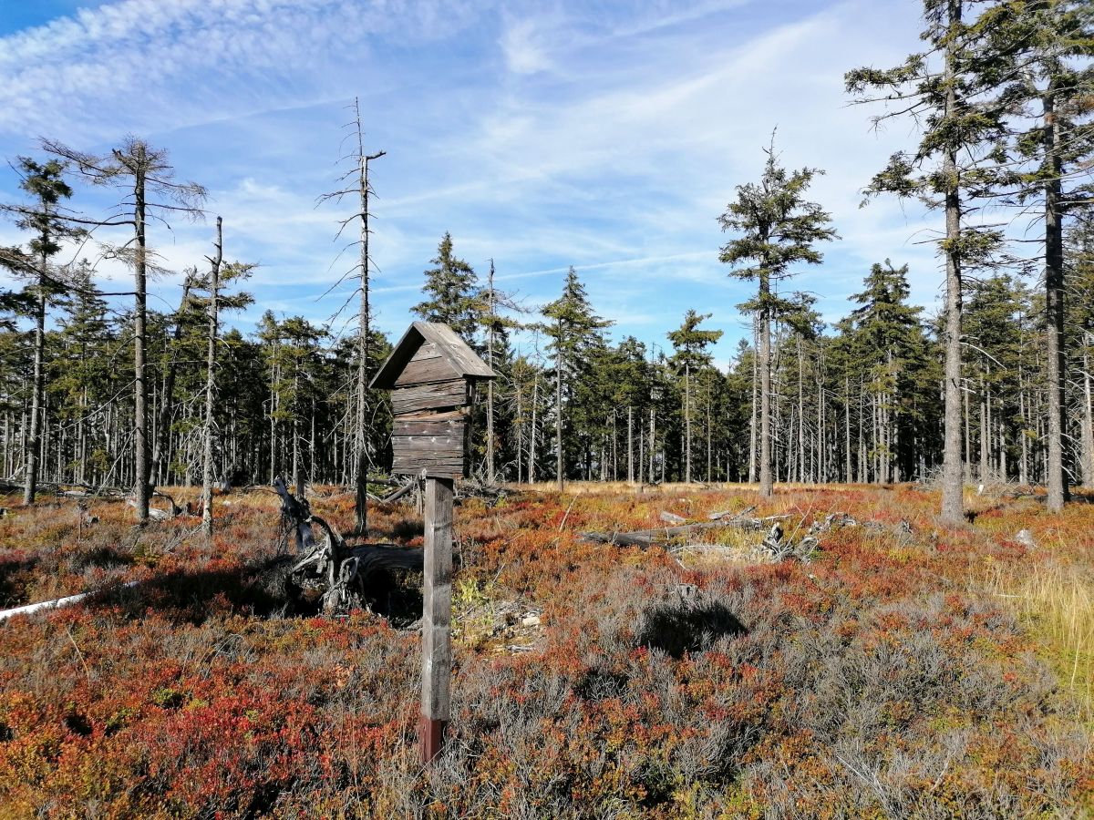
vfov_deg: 51.4
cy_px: 410
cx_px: 547
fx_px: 853
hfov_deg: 65.3
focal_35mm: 27
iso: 50
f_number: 1.8
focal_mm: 4.75
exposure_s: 1/1350
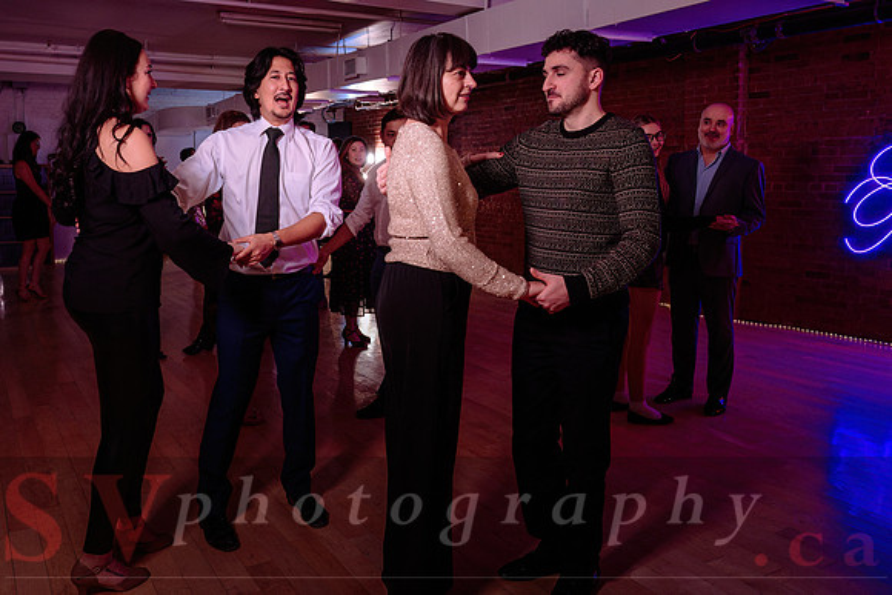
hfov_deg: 59.1
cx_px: 353
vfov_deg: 41.6
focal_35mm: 31
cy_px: 236
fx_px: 778
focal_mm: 26
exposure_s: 1/125
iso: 1000
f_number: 3.5
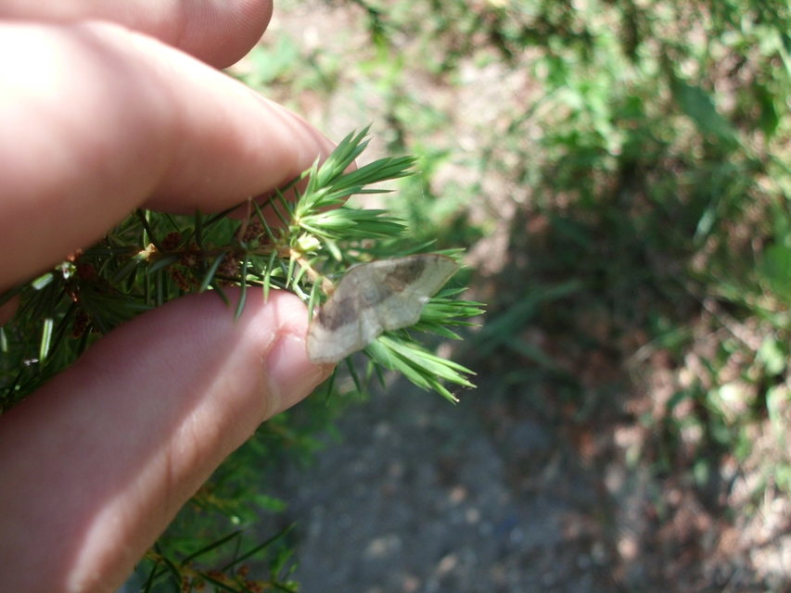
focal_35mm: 36
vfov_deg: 39.7
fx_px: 823
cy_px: 296
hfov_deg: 51.3
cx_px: 396
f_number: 2.9
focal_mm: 6.3
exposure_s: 1/320
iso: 100
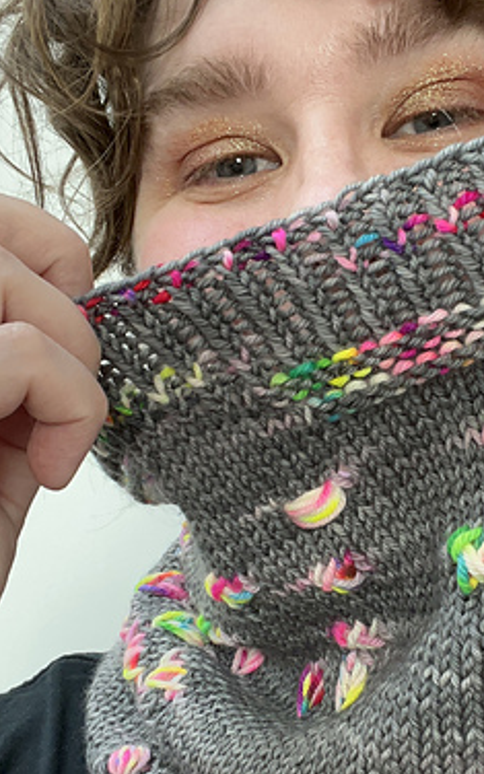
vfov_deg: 37.4
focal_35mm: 54
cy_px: 465
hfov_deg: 23.6
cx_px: 389
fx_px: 1140
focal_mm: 2.71
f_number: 2.2
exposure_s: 1/60
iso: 100
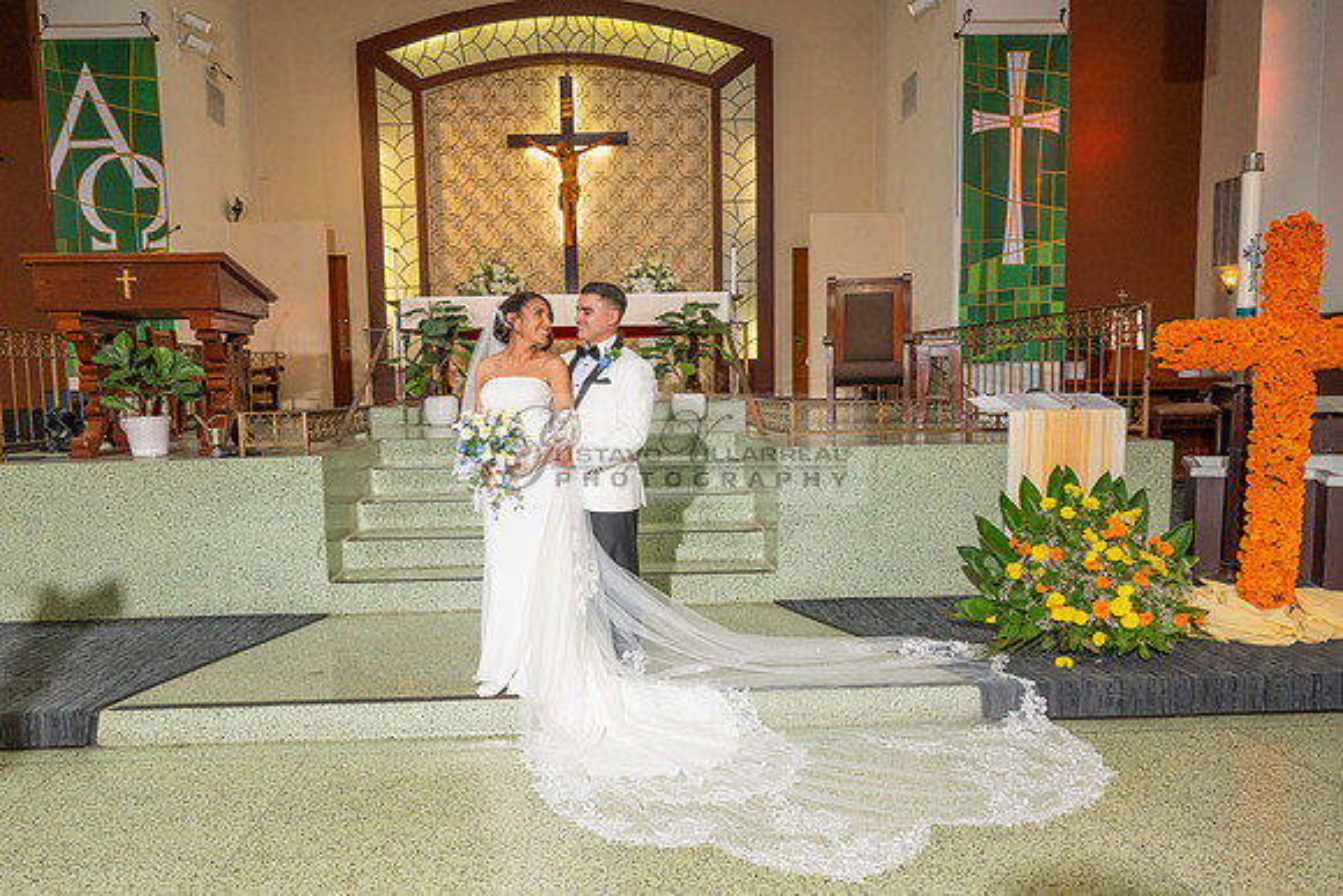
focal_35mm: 26
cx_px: 614
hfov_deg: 69.1
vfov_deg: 49.5
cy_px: 476
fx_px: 972
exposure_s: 1/160
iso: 800
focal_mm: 24
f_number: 5
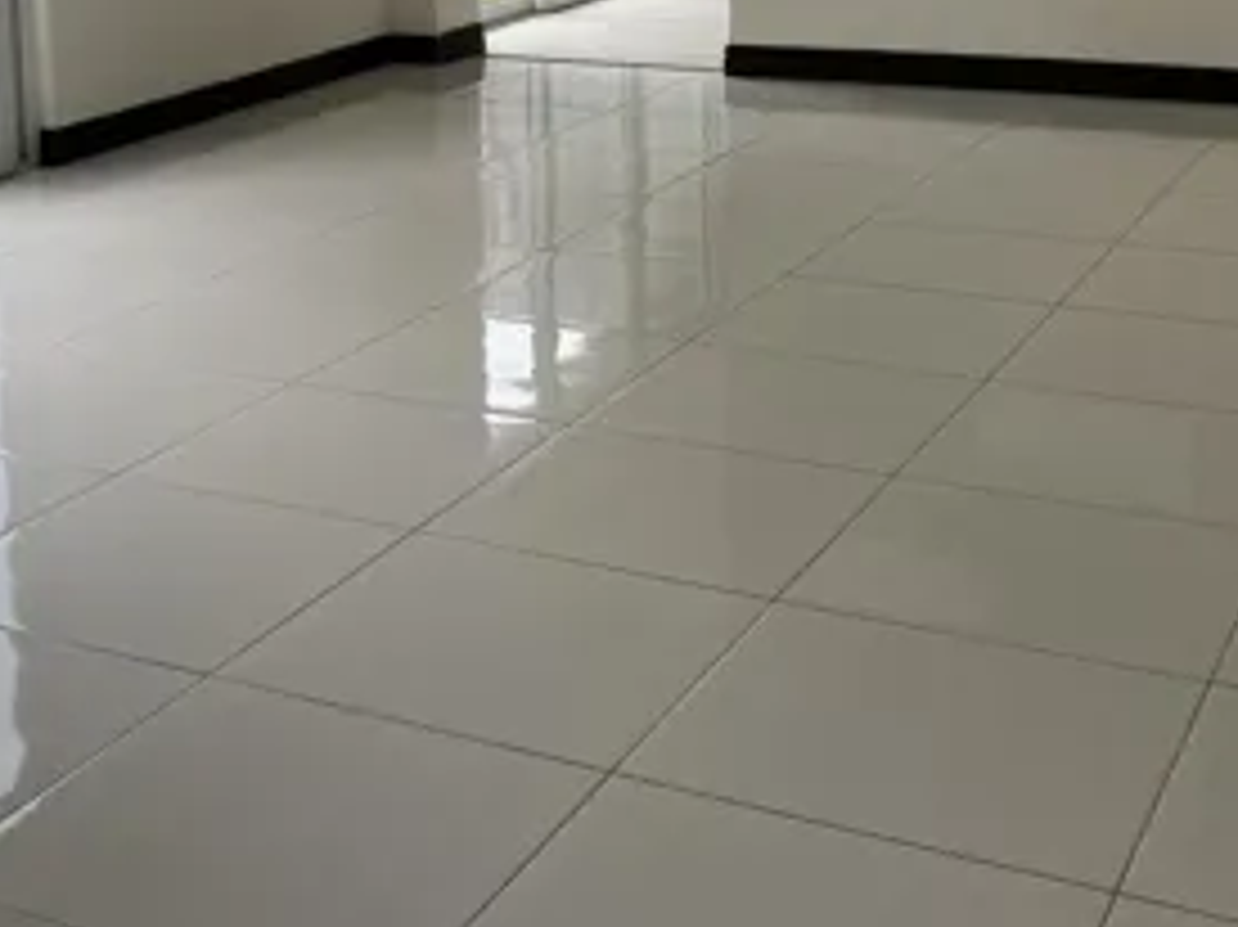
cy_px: 126
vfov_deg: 23.8
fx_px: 2145
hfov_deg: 31.7
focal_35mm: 60
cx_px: 344
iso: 32
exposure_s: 1/404
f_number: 1.8
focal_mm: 4.25
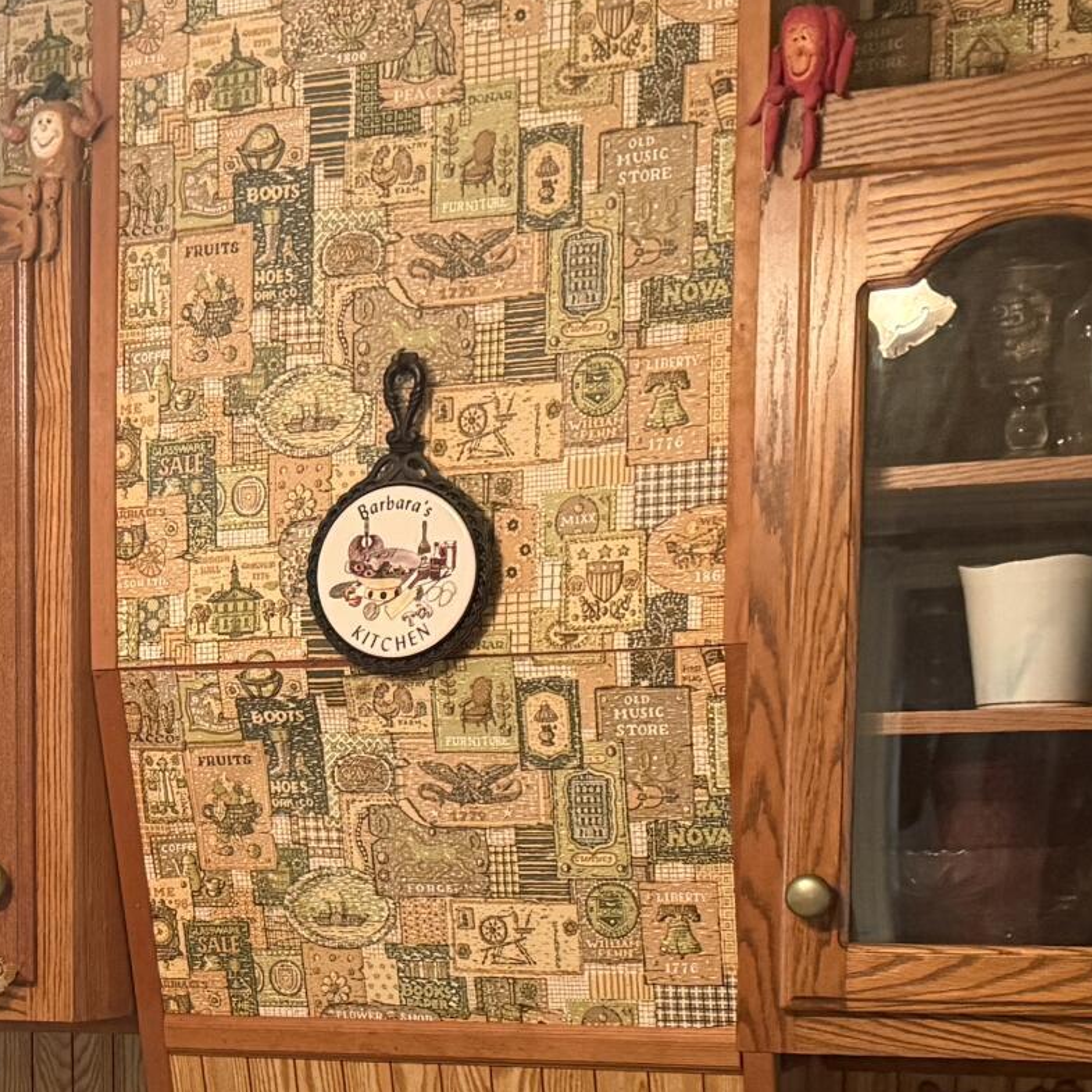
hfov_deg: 20.7
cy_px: 1106
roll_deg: -0.2
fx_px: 2891
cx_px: -13
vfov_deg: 20.7
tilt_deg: -5.8
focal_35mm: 81
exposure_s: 1/60
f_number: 1.78
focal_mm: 6.76
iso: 640
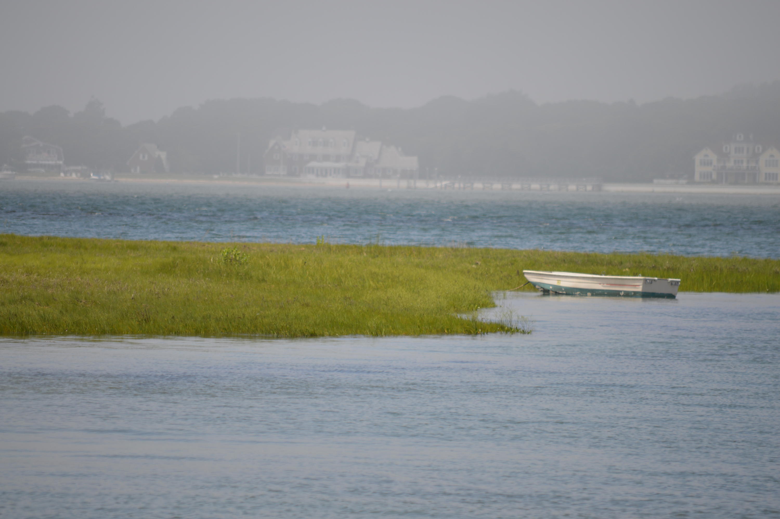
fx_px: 6493
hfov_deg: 6.9
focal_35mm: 300
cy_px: 260
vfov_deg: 4.6
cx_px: 390
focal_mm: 200
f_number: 5.6
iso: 100
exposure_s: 1/500
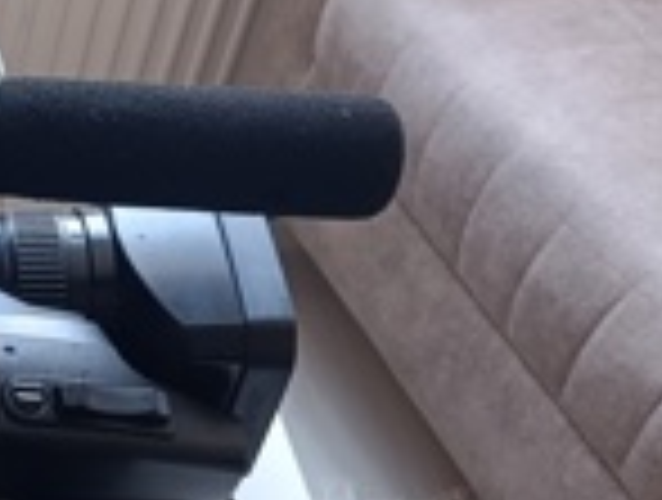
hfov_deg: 22.6
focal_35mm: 73
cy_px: 410
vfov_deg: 20.0
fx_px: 1399
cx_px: -284
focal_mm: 6.11
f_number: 1.7
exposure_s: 1/100
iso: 800
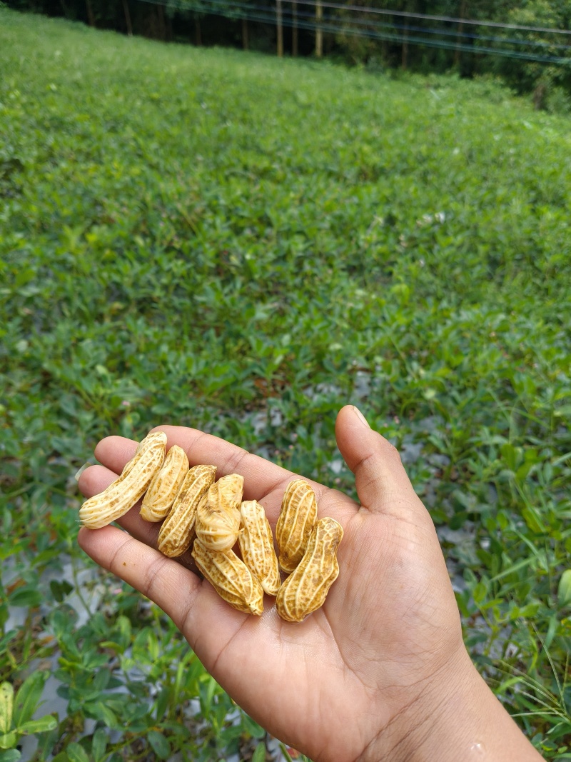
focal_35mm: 26
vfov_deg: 67.3
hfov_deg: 53.1
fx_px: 572
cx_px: 286
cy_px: 381
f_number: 1.8
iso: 320
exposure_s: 1/3053
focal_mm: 4.84
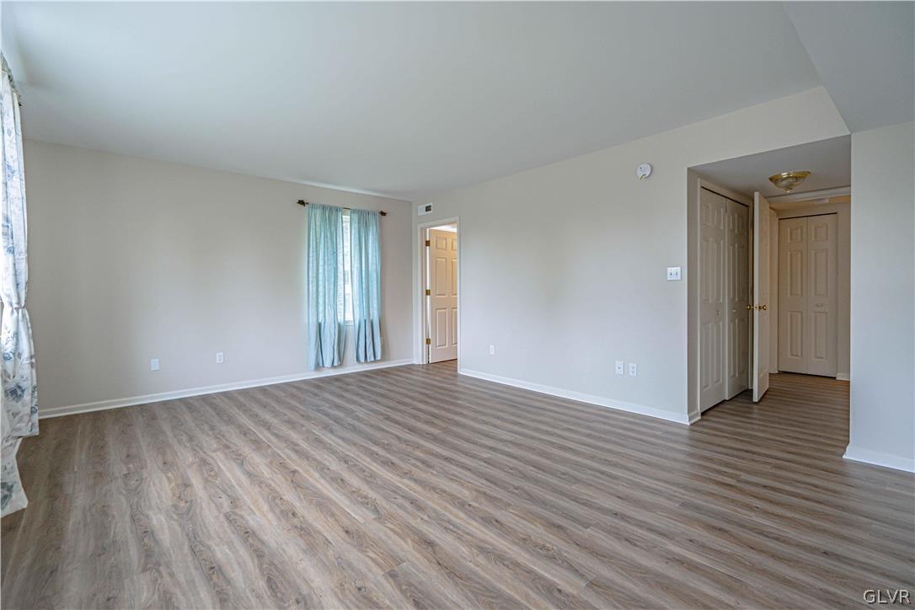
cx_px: 458
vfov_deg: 73.7
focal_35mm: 16
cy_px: 305
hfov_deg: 96.7
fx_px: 407
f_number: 5
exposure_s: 1/400
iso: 640
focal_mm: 16
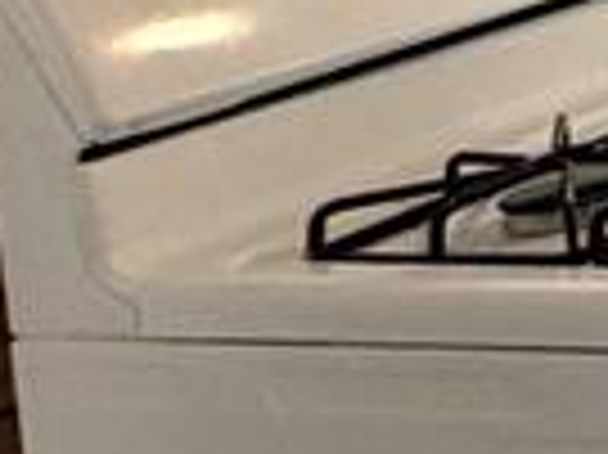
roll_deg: +2.8
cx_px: 1986
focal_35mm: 106
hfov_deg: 10.3
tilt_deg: -5.6
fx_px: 1860
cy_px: -378
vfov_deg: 12.6
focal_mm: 2.22
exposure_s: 1/60
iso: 200
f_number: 2.2
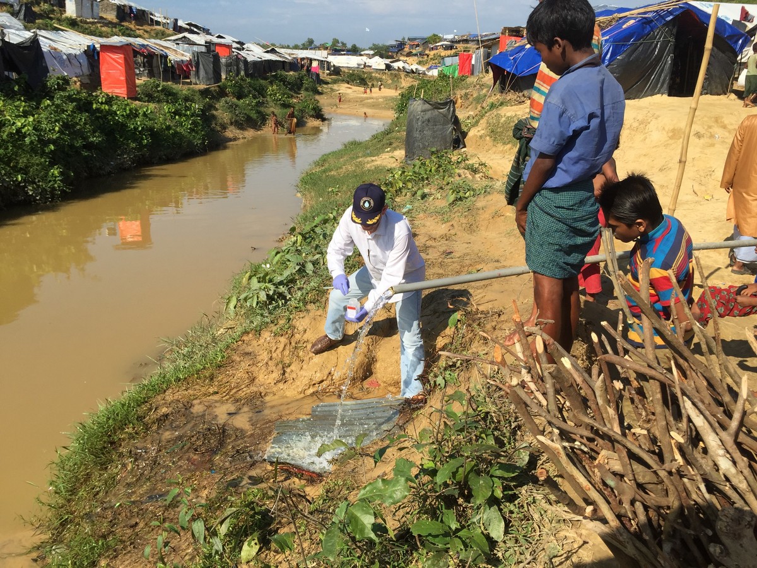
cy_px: 284
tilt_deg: -16.4
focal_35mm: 29
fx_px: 634
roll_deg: -2.4
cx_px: 378
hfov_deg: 61.7
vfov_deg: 48.2
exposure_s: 1/2083
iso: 32
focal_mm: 4.15
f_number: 2.2
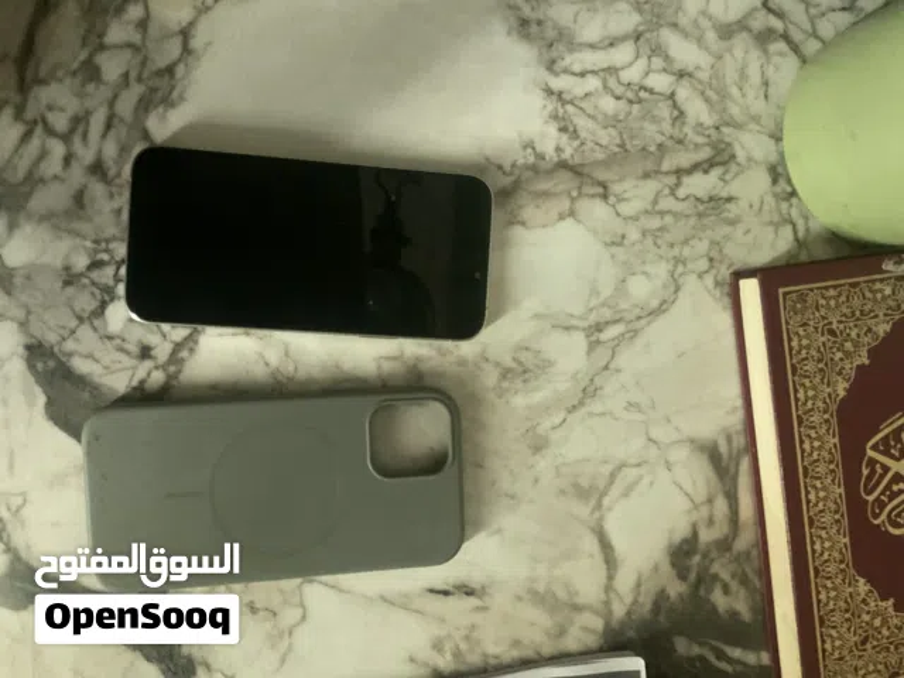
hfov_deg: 61.7
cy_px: 339
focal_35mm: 29
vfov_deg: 48.2
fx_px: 757
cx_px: 452
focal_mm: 3
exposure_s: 1/24
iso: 500
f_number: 1.8
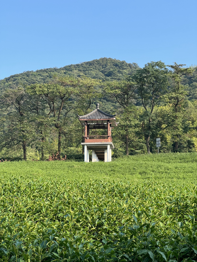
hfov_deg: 19.1
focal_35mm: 77
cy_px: 131
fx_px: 584
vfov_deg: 25.3
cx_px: 98
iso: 25
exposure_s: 1/227
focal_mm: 9
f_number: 2.8
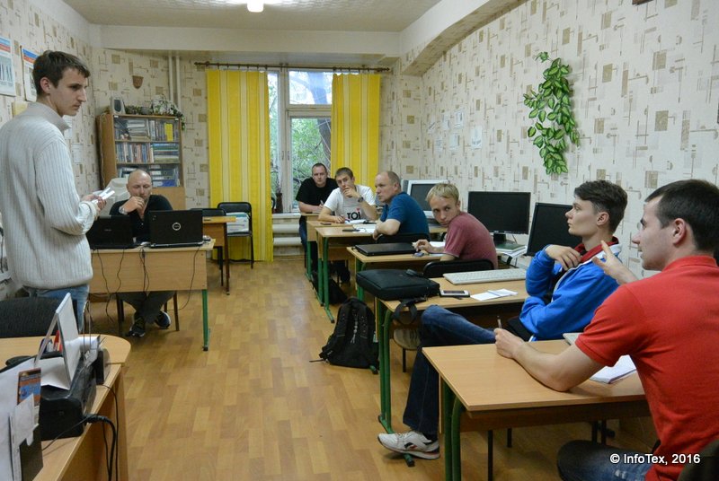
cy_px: 240
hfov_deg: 63.6
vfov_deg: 45.1
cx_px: 360
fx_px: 580
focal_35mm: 29
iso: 1600
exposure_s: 1/60
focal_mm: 11
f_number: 3.5
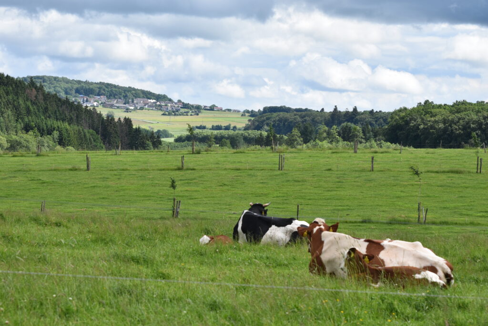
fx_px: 1830
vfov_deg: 10.2
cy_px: 163
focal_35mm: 135
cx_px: 244
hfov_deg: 15.2
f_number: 10
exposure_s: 1/400
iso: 200
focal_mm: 90
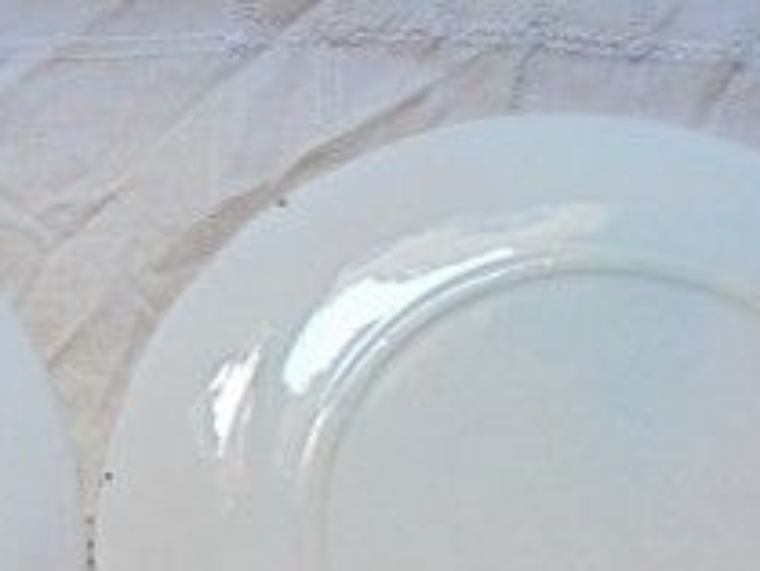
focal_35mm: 125
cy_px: 1169
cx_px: -498
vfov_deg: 10.8
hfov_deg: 14.3
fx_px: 2746
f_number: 3.7
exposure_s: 1/30
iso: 250
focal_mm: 5.3
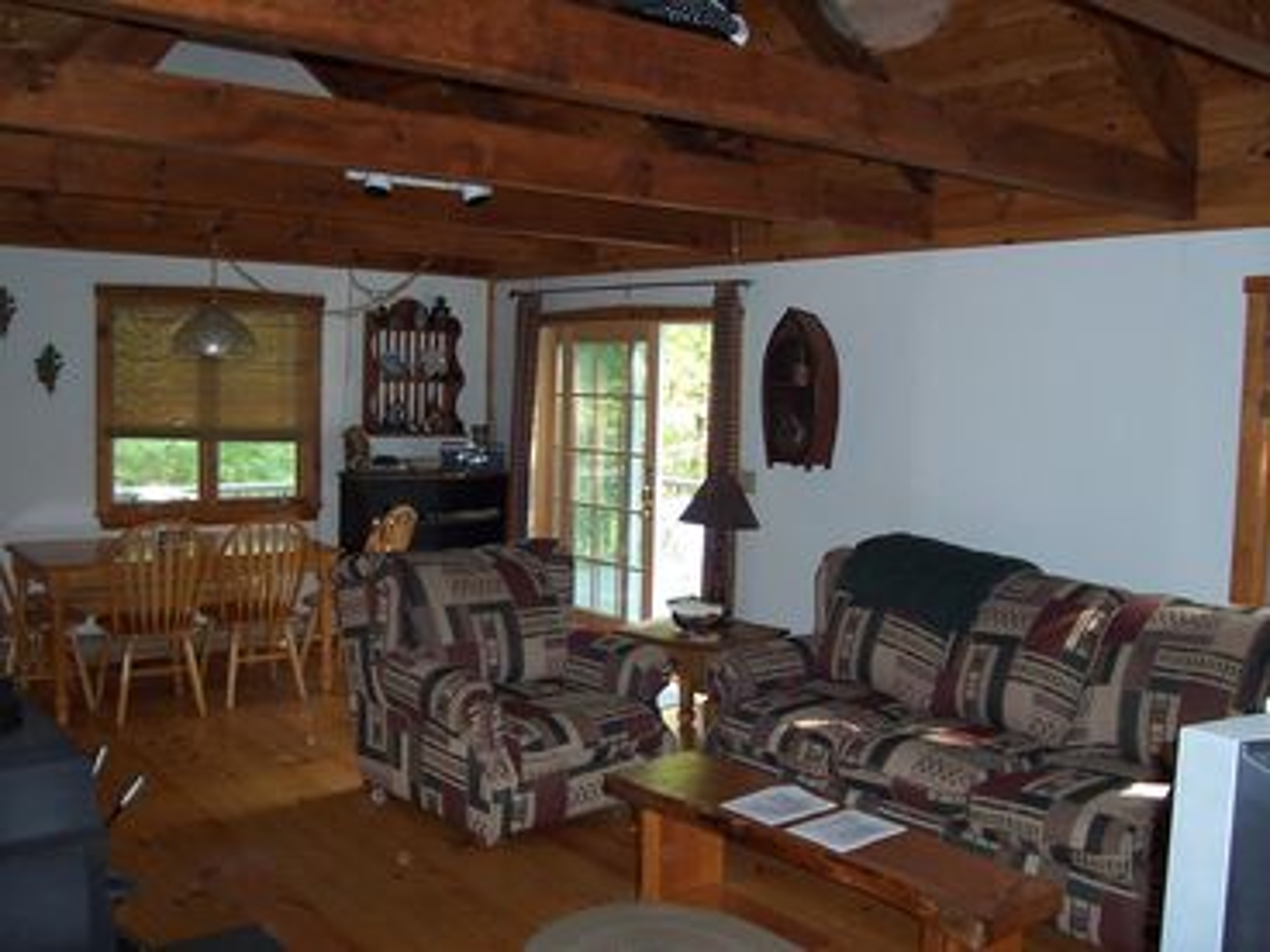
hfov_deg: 54.0
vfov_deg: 41.8
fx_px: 1247
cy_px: 476
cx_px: 635
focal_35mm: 34
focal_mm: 5.6
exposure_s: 1/60
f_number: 2.7
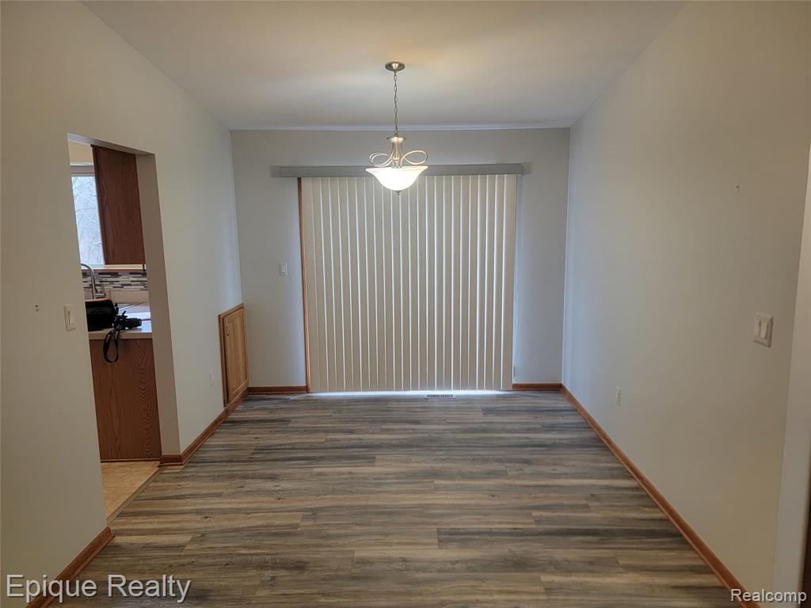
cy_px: 304
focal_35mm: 24
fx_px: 562
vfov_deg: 56.8
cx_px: 406
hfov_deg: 71.6
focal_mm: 6.7
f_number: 1.8
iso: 200
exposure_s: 1/120
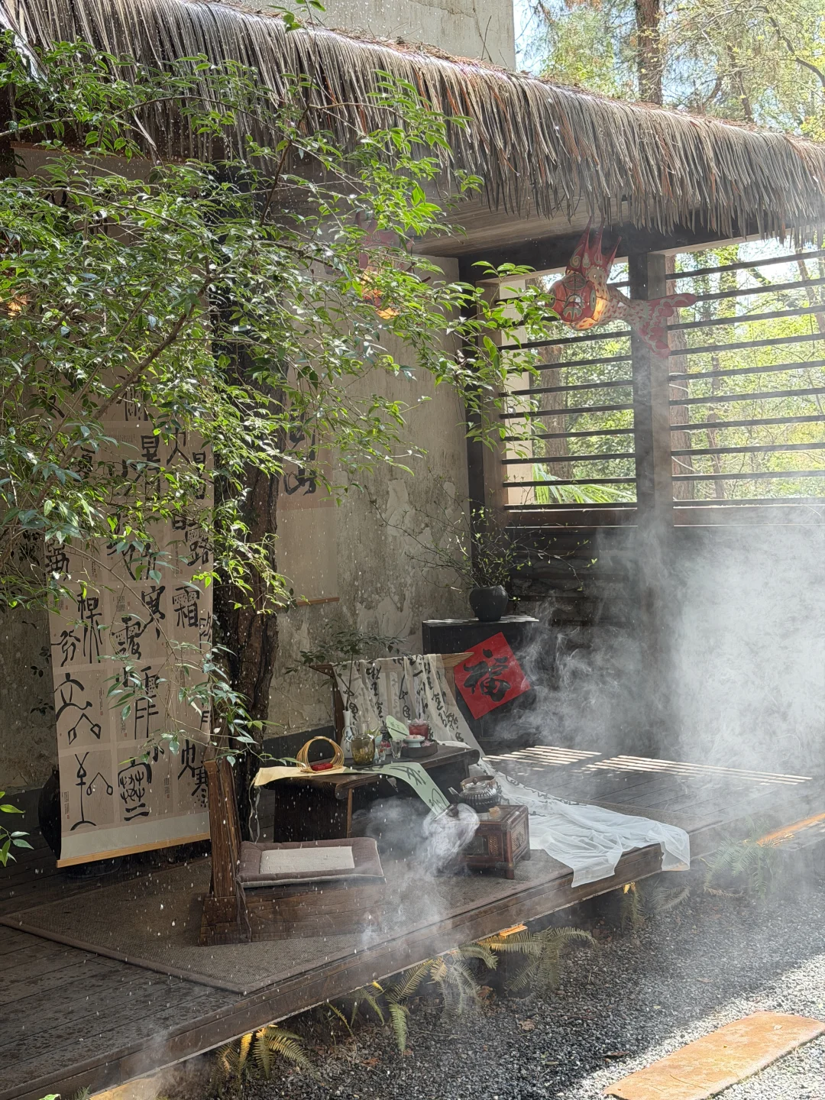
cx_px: 412
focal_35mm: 48
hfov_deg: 30.3
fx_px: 1525
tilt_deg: -3.0
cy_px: 550
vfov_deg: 39.7
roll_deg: +2.3
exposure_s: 1/224
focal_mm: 6.76
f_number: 1.78
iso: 160
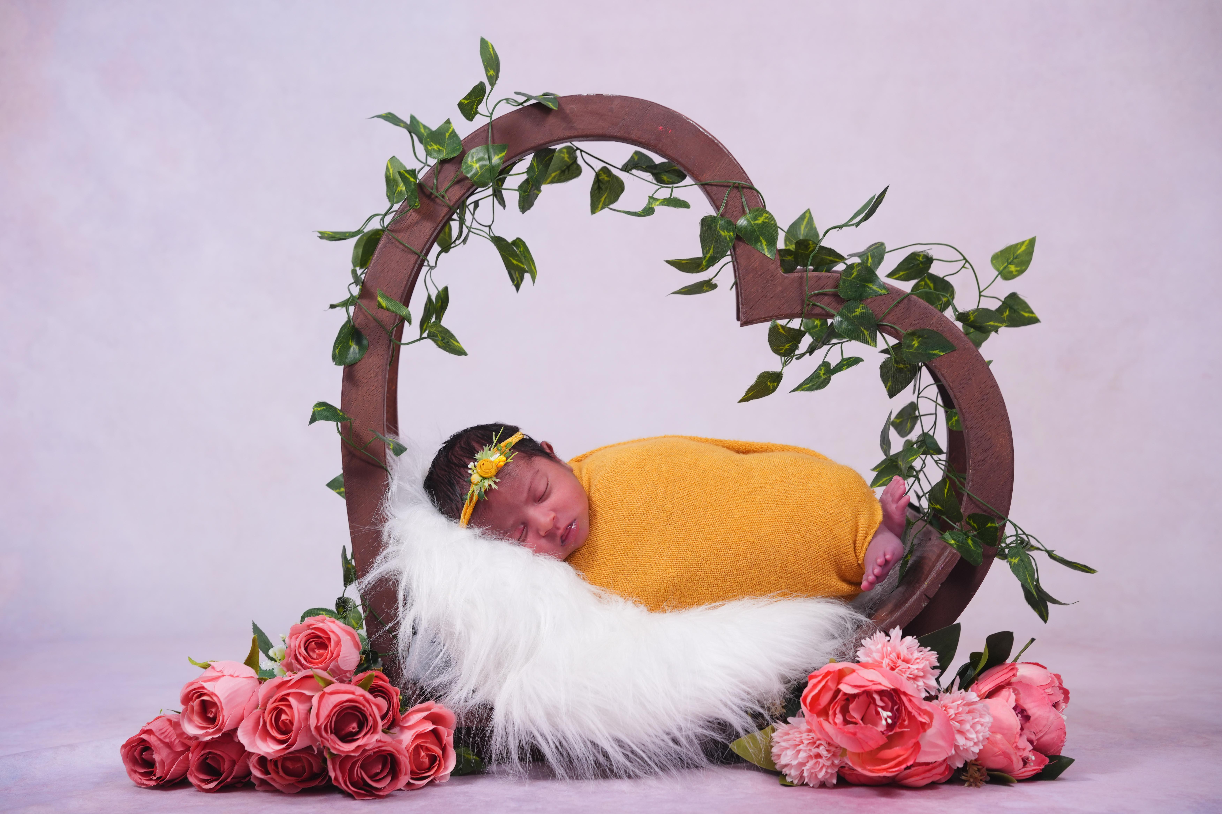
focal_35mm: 85
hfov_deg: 23.9
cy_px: 407
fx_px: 2885
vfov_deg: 16.1
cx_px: 611
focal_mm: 85
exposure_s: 1/250
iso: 500
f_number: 5
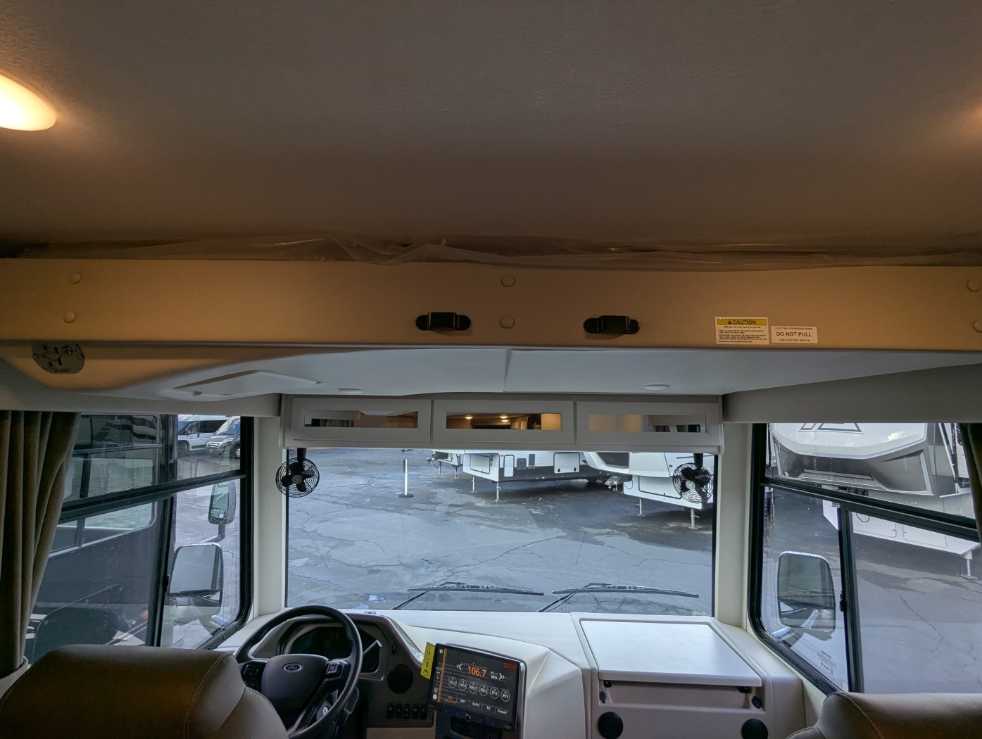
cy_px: 370
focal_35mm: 16
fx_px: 454
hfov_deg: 94.4
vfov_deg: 78.2
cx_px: 491
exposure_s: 1/203
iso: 47
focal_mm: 2.35
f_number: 2.2
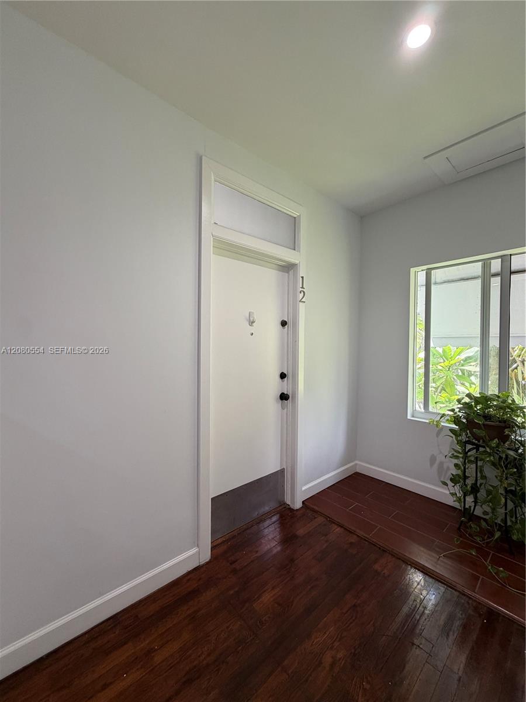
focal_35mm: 14
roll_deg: -0.5
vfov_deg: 102.1
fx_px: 284
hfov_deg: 85.7
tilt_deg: -1.8
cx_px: 263
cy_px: 351
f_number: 2.2
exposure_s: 1/60
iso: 160
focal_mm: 2.22
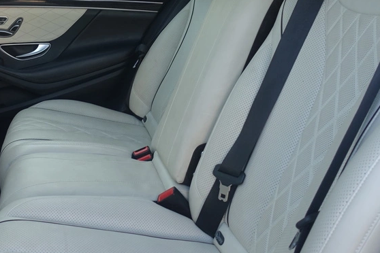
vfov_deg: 30.0
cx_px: 145
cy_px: 60
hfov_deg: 44.2
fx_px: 464
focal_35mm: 44
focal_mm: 8.8
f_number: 3.2
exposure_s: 1/80
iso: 125
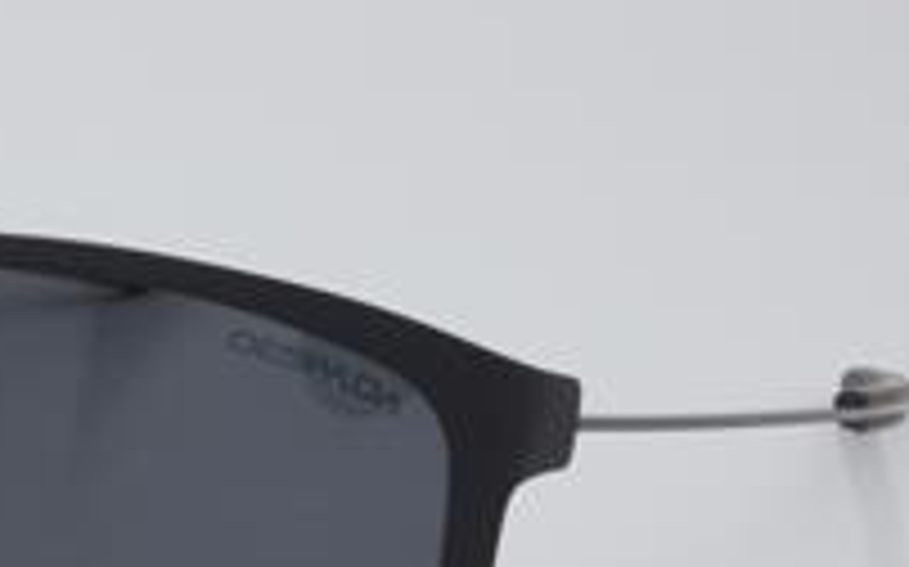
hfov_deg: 13.7
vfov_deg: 8.7
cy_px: 472
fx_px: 3739
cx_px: 40
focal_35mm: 151
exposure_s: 1/3
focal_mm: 50
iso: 100
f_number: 32
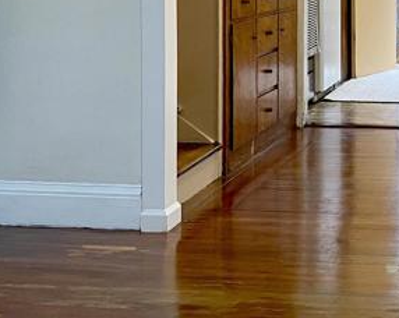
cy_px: -15
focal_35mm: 91
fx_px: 1073
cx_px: 417
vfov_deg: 16.4
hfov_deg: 20.3
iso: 125
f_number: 1.8
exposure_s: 1/60
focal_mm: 4.25
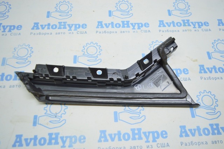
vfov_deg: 47.8
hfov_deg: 67.4
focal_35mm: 27
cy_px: 74
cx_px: 112
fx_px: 168
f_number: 3.5
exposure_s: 1/60
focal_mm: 18
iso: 400
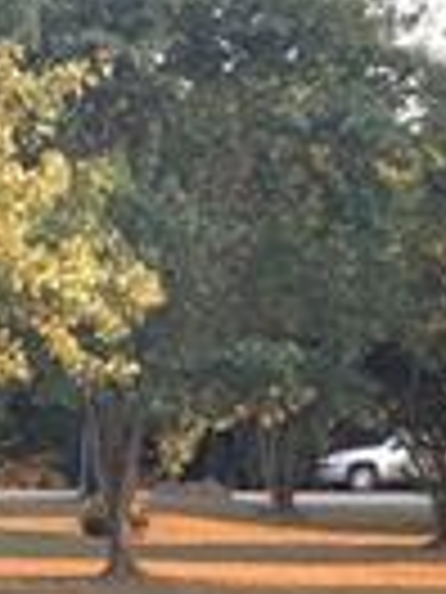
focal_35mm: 169
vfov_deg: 11.5
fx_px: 2903
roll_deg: -0.1
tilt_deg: -6.1
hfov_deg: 8.7
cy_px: 693
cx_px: -104
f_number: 2.2
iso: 40
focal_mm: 4.15
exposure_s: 1/120
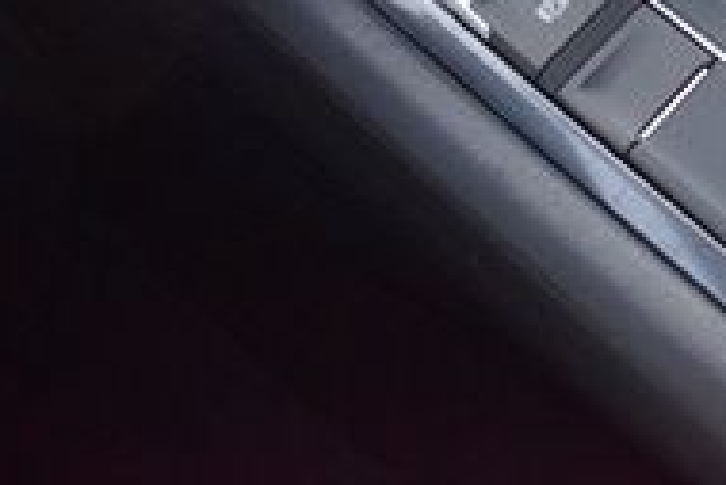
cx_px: 936
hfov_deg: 20.5
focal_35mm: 91
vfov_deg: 13.9
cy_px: -288
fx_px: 1837
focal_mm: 18
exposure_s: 1/200
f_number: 3.5
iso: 800
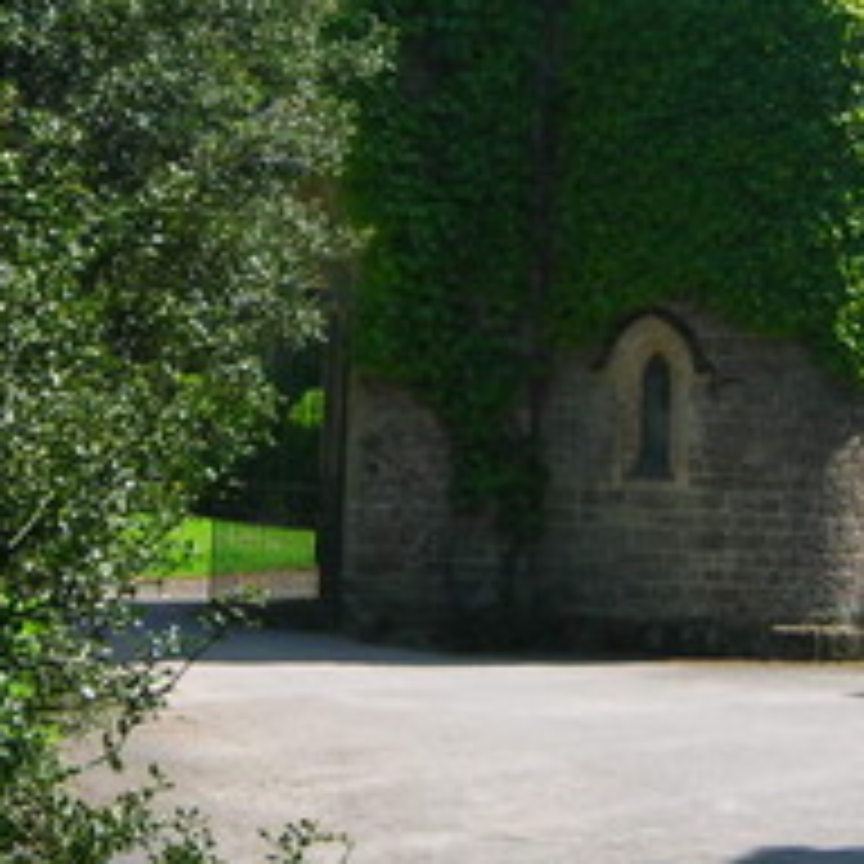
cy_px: 151
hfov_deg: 7.8
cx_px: 752
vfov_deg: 7.8
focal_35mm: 224
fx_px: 6325
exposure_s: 1/192
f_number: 4.6
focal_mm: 14.8
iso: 50
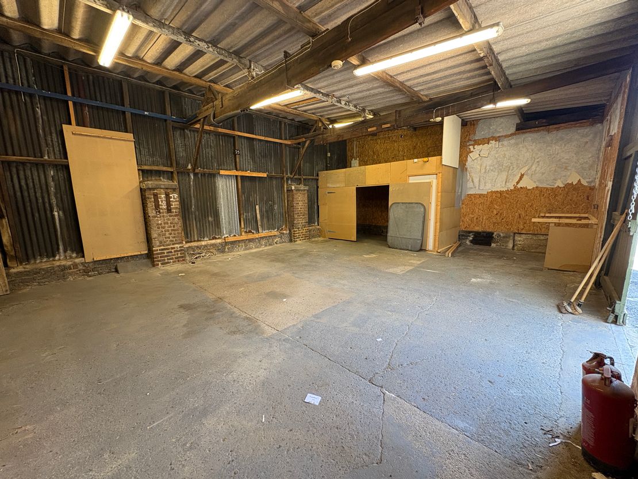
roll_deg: +2.2
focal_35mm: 14
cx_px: 319
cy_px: 240
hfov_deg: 102.1
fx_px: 258
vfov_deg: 85.7
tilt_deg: -8.0
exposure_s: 1/50
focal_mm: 2.22
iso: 125
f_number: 2.2
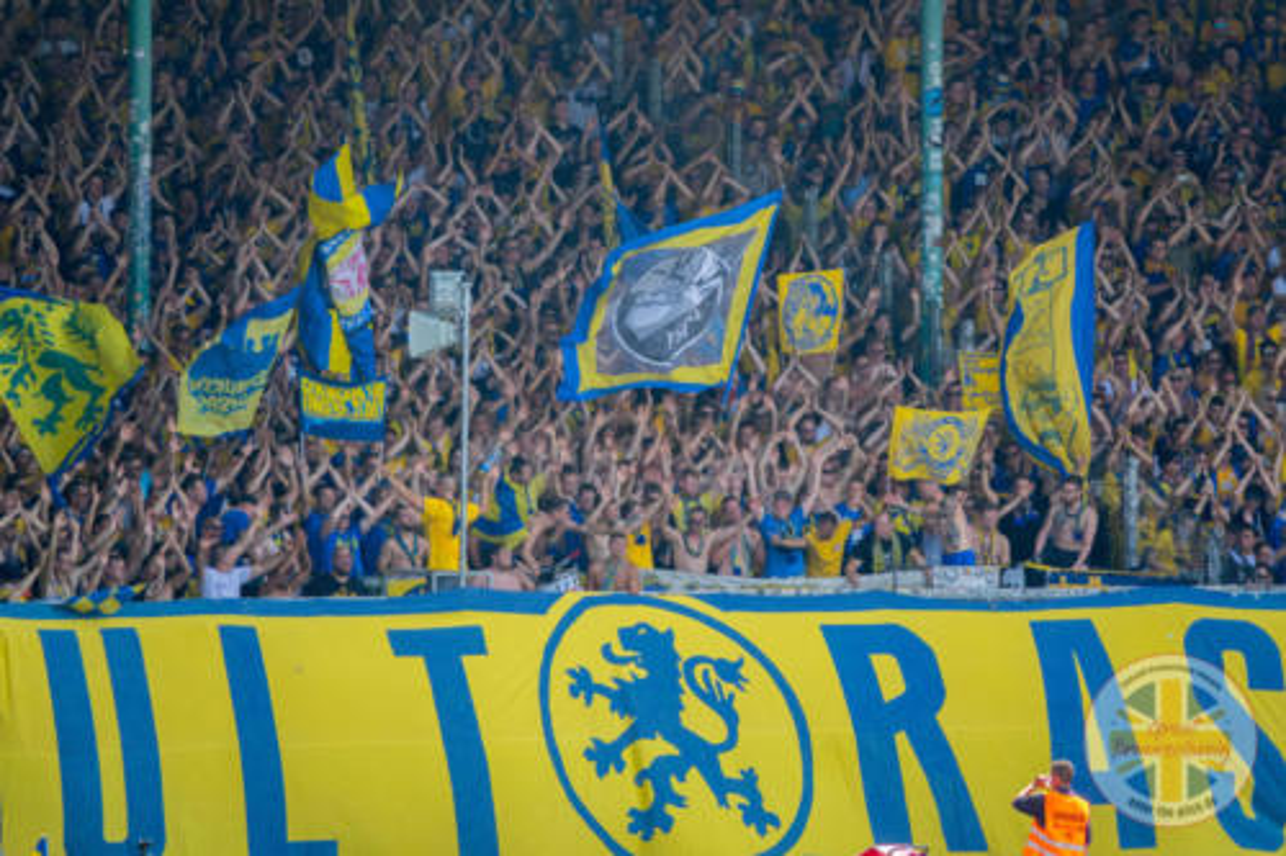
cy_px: 428
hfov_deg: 3.8
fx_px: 19318
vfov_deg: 2.5
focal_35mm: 541
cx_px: 643
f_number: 4
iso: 500
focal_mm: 198.21
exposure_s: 1/1000
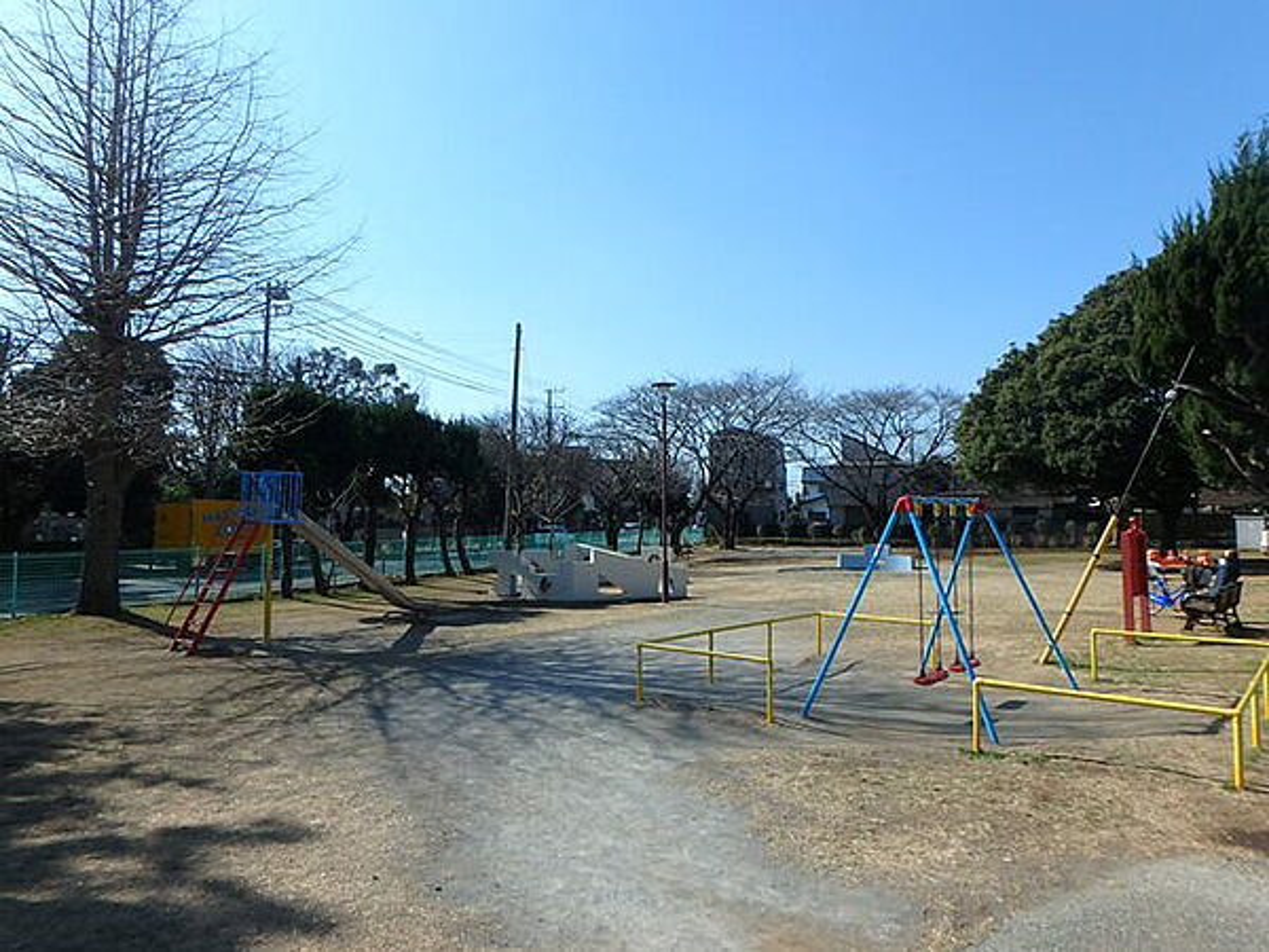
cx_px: 634
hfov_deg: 79.0
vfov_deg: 63.4
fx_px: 770
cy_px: 476
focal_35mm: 21
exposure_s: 1/500
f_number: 6
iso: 125
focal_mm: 3.7
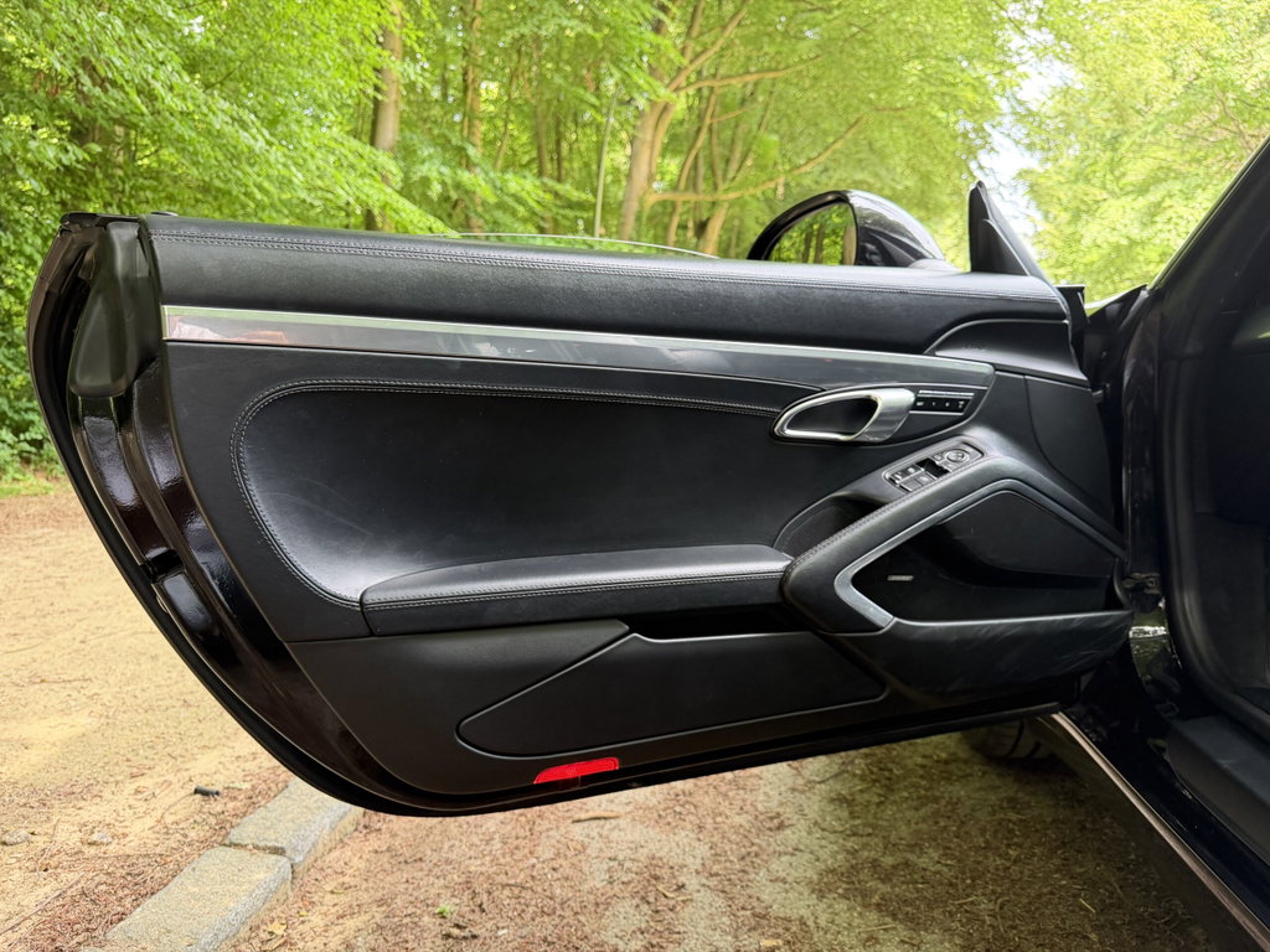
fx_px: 881
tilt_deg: -6.6
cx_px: 635
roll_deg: +2.3
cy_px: 476
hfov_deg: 71.6
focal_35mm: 24
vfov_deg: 56.8
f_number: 1.78
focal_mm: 6.76
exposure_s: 1/63
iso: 200
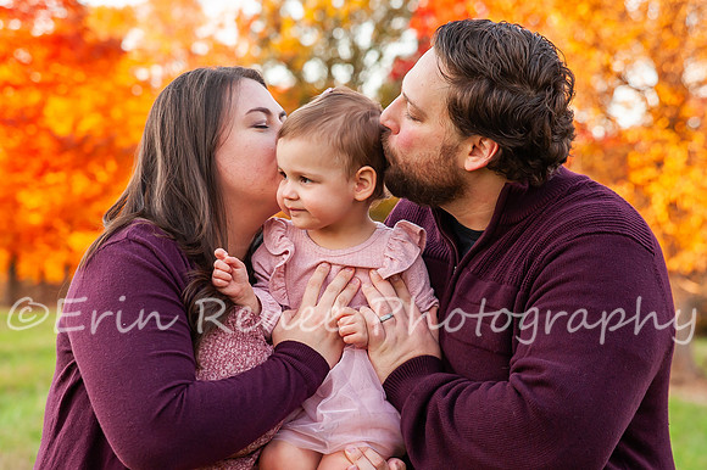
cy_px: 299
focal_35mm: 89
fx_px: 1746
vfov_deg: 15.3
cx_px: 353
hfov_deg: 22.9
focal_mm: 70
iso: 640
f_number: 4.5
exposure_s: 1/200
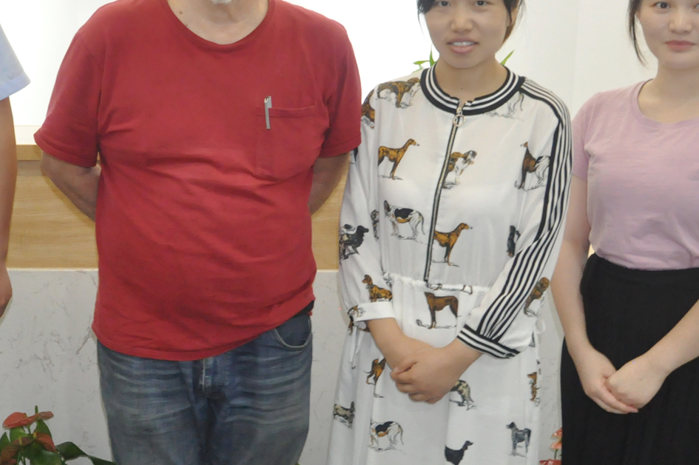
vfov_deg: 22.6
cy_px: 227
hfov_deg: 32.4
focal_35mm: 60
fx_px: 1164
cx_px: 129
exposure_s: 1/20
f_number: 5
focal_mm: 18
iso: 1600
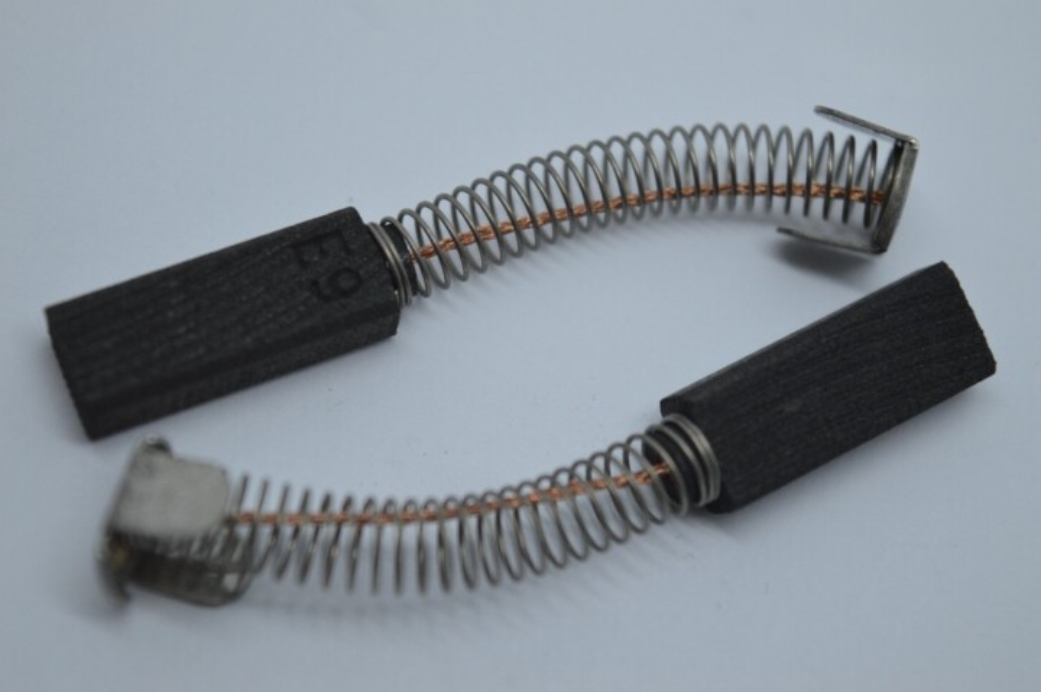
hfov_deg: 24.6
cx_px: 520
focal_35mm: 82
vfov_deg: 16.5
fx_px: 2384
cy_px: 346
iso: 400
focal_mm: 55
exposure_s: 1/125
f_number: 5.6
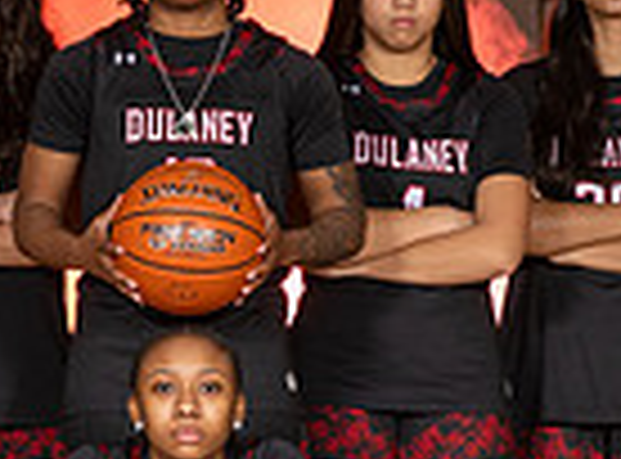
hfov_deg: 5.8
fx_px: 6139
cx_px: 167
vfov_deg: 4.3
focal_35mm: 344
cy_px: 357
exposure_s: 1/125
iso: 80
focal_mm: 70
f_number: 7.1
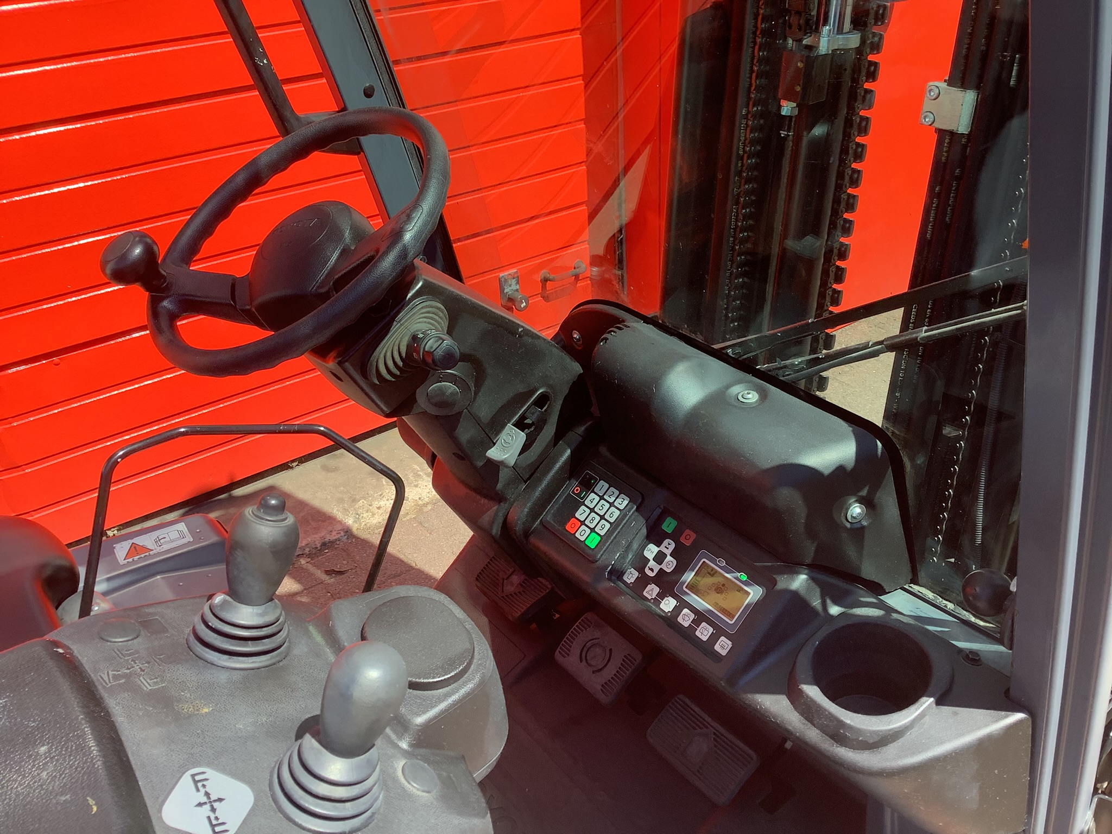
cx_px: 556
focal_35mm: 31
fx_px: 996
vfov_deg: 45.4
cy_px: 417
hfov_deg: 58.4
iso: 25
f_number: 2.4
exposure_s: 1/288
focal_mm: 3.3
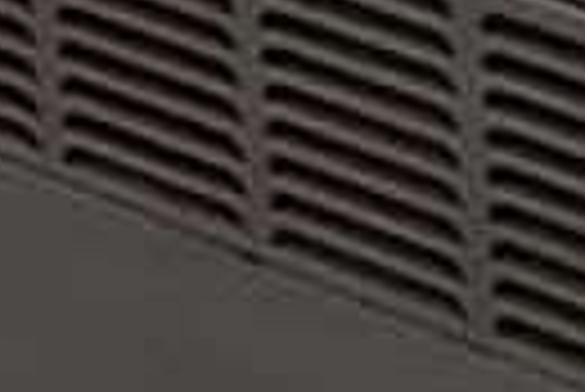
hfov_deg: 6.5
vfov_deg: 4.2
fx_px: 4685
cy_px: -1597
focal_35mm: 288
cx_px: -1134
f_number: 1.9
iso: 40
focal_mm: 3.6
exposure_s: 1/100
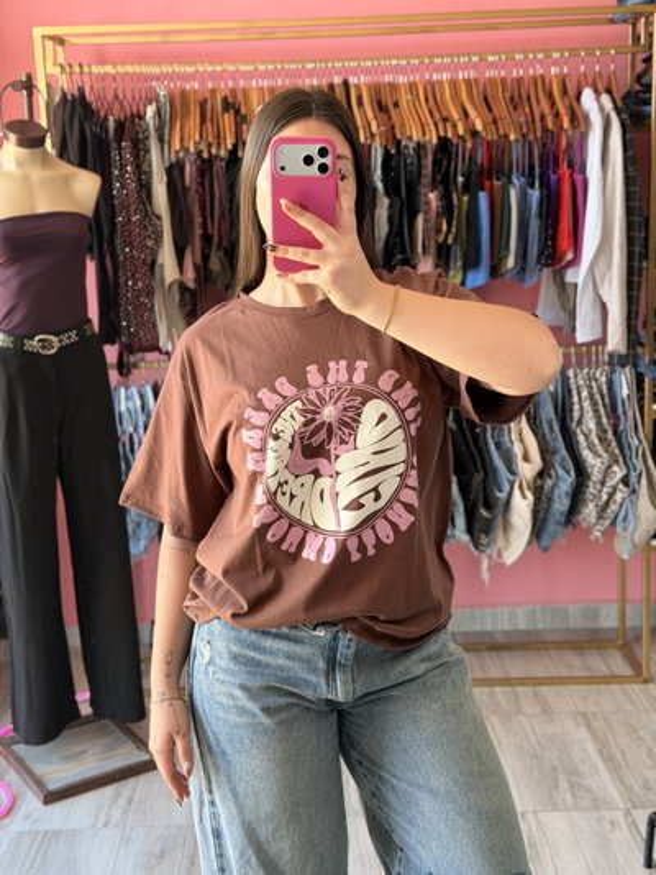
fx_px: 1212
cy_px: 438
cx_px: 328
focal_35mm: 48
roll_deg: +2.3
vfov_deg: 39.6
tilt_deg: -12.4
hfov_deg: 30.3
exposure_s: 1/103
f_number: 1.78
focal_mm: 6.76
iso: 100
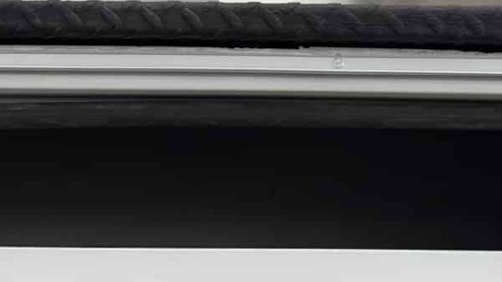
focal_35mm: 89
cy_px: 436
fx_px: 1184
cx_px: -99
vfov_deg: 12.8
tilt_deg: -5.6
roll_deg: -2.4
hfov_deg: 22.1
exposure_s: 1/477
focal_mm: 6.76
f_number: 1.78
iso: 80
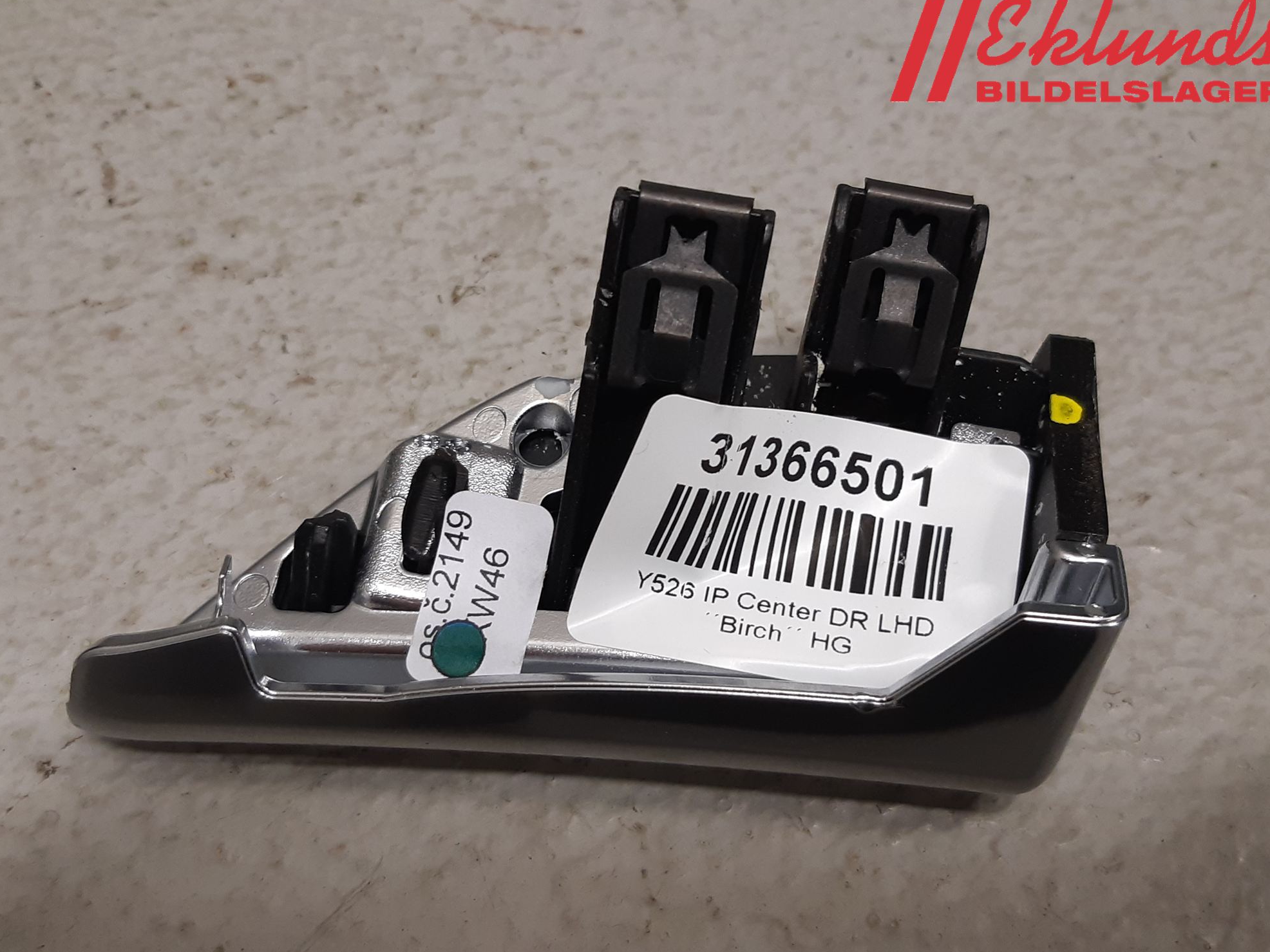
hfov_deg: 65.3
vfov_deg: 51.3
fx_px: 991
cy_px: 487
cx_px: 626
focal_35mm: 27
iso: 100
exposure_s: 1/50
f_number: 1.7
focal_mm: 3.93
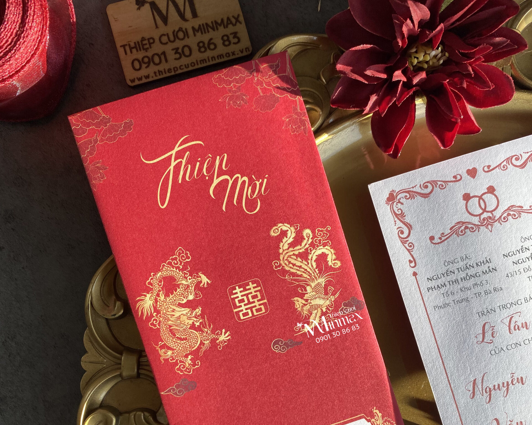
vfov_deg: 42.1
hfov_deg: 52.8
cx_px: 266
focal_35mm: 34
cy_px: 316
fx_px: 535
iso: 32
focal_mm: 4.25
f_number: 1.8
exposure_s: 1/698
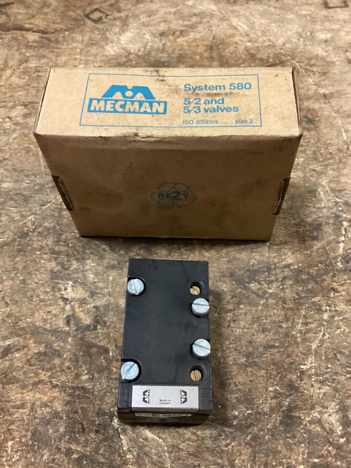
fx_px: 446
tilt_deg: -58.9
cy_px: 225
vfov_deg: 55.3
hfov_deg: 42.9
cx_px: 179
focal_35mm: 33
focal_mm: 3.3
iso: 640
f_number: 2.4
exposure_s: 1/30
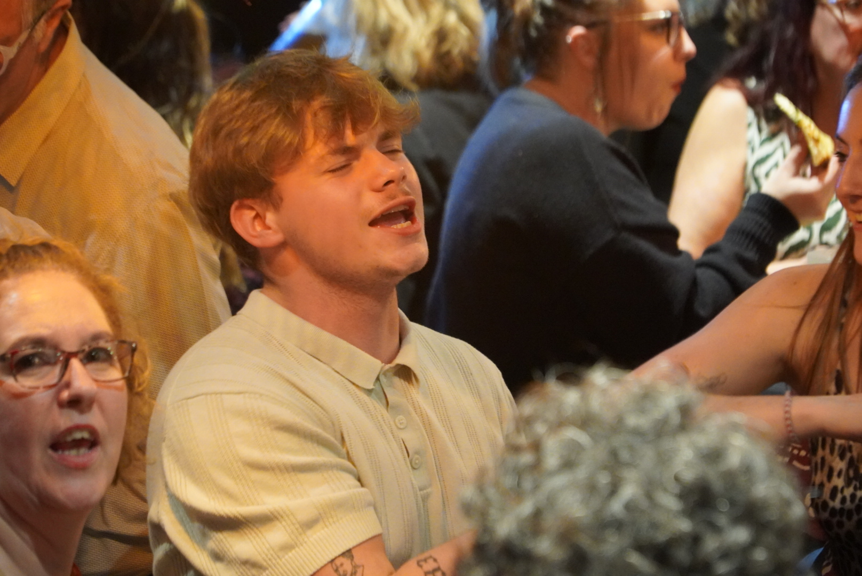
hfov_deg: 13.0
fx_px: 3774
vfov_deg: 8.7
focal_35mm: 158
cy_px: 288
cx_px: 431
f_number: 4
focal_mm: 105
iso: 6400
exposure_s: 1/80
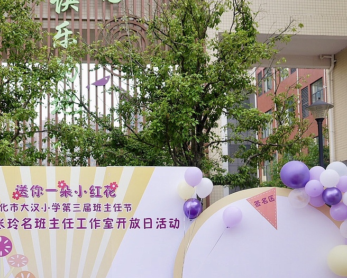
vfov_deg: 33.5
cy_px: 209
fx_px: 452
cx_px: 101
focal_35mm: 44
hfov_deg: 41.2
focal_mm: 24
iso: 250
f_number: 1.4
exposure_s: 1/3200
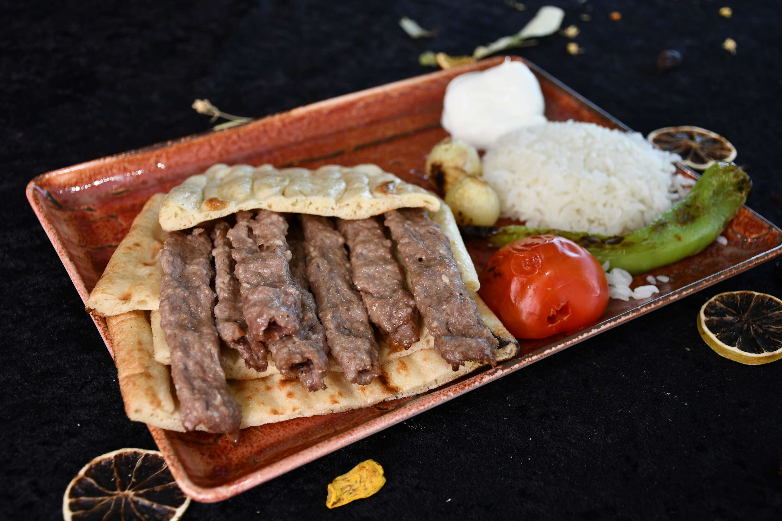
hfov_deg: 43.6
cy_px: 260
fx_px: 977
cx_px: 391
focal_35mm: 45
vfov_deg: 29.9
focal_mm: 30
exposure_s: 1/250
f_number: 4
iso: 640
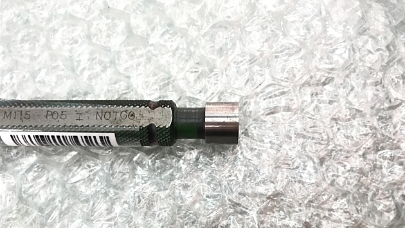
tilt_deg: -76.0
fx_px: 333
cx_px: 205
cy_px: 146
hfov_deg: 62.6
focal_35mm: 31
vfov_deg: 37.5
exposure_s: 1/15
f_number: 1.8
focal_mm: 3.99
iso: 40
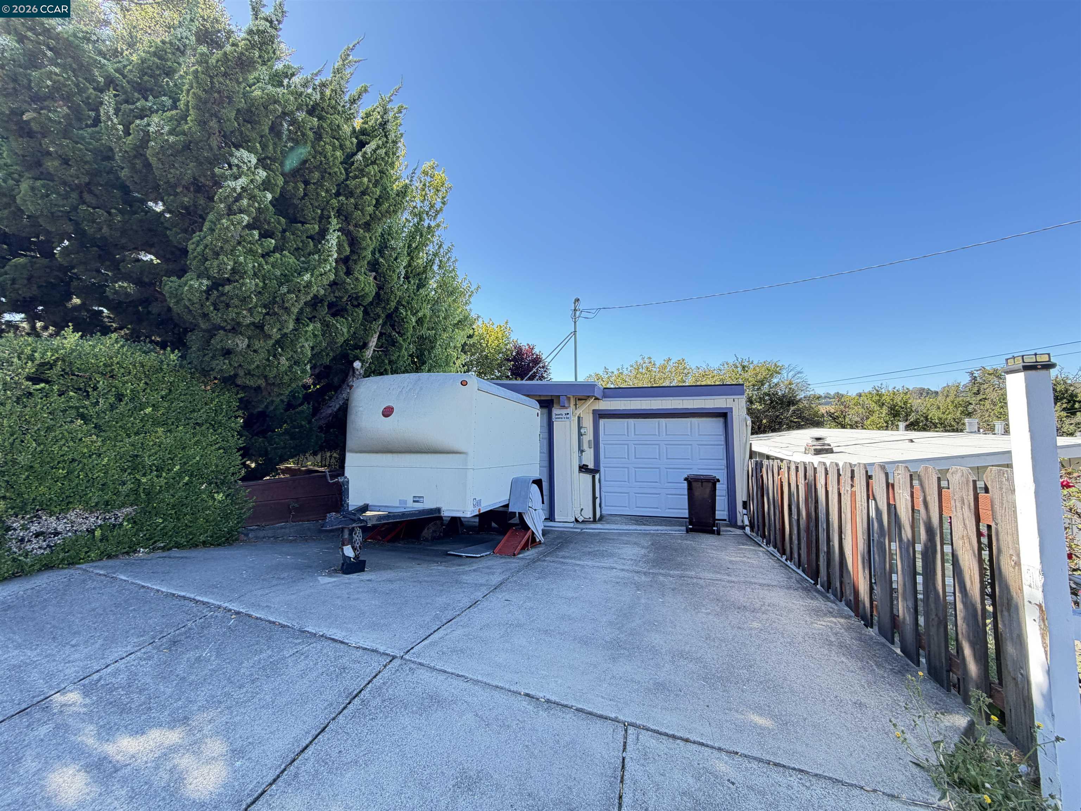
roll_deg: +0.4
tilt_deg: +4.4
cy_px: 406
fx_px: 437
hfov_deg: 102.1
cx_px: 540
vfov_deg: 85.7
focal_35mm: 14
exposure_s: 1/121
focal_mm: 2.22
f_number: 2.2
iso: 50
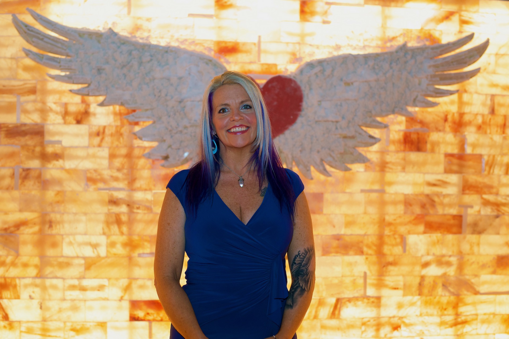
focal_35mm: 50
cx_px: 254
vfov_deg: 27.0
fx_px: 707
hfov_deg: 39.6
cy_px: 170
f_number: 3.2
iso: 1600
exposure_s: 1/160
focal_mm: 50
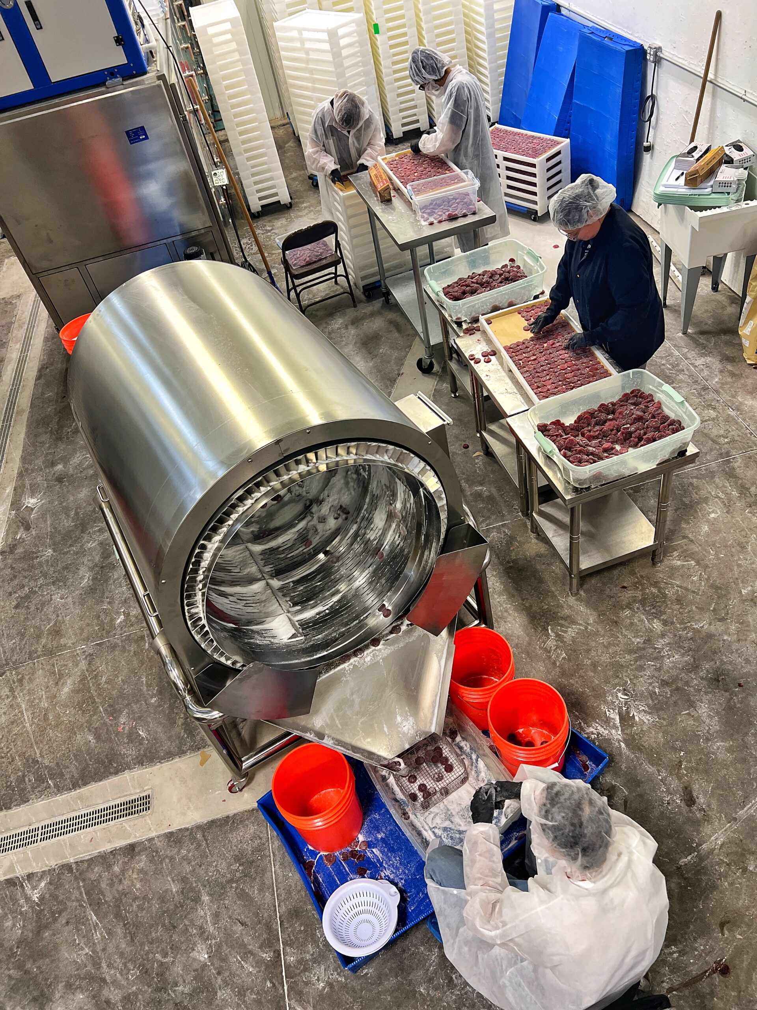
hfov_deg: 53.1
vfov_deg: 67.3
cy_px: 505
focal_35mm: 26
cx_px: 378
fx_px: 758
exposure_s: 1/120
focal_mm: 5.7
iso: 100
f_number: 1.5
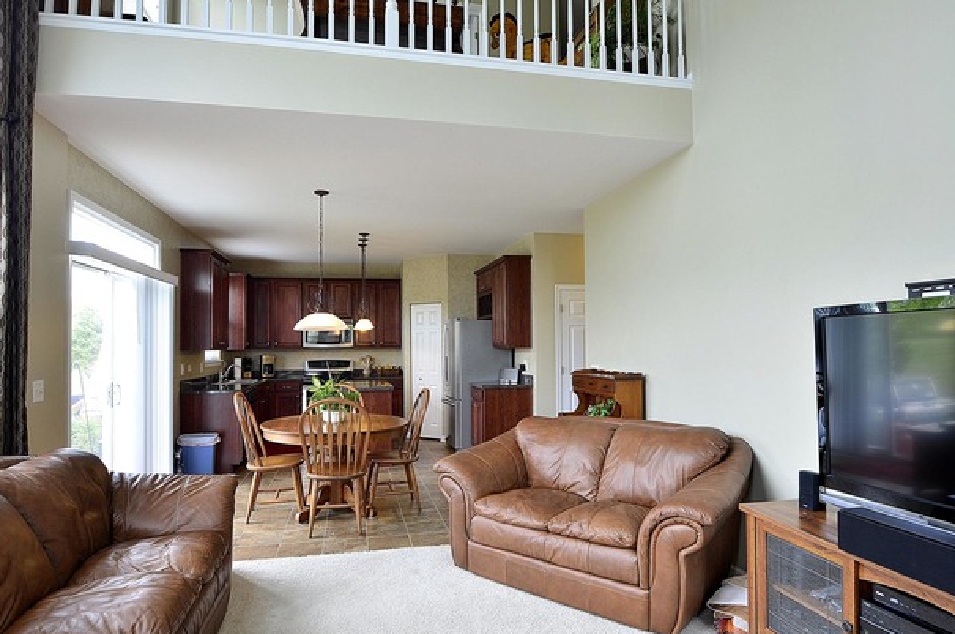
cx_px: 487
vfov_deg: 64.4
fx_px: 503
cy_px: 326
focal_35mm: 19
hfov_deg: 87.0
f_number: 8
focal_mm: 12
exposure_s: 1/15
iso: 200
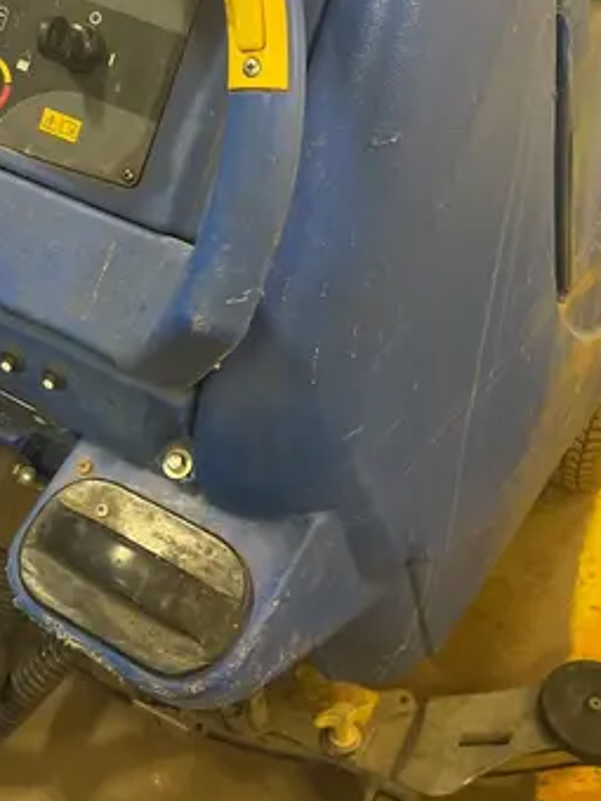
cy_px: 234
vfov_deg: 33.9
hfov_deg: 26.1
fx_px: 1296
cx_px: 240
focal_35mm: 56
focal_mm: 5.1
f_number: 1.6
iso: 160
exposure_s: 1/60
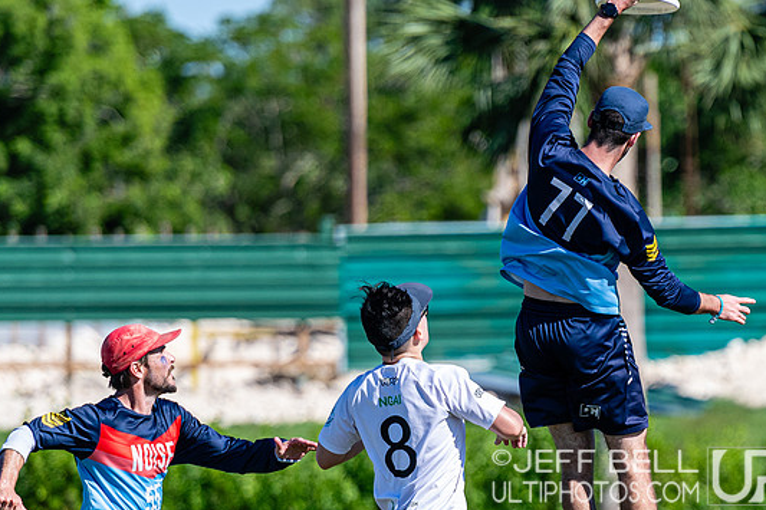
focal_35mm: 534
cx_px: 662
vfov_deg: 2.6
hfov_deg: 3.9
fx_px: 11358
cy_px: 397
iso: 180
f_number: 3.2
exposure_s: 1/2500
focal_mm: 200
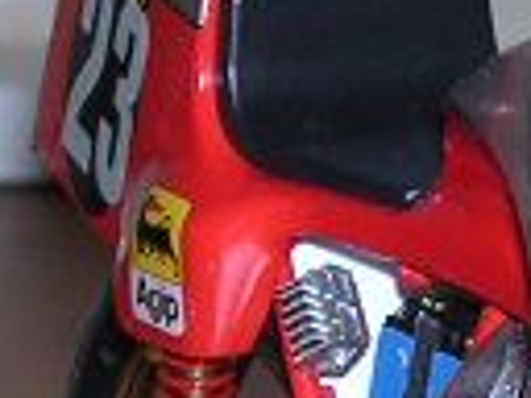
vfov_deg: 3.7
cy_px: 891
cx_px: 801
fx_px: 6044
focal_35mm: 394
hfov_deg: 5.0
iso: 100
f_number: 3.5
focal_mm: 9.6
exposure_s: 1/60.1
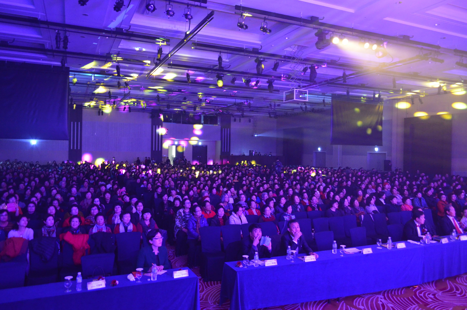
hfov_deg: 67.5
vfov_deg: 47.7
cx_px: 234
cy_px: 155
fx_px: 350
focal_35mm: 27
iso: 3200
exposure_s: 1/15
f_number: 3.5
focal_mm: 18
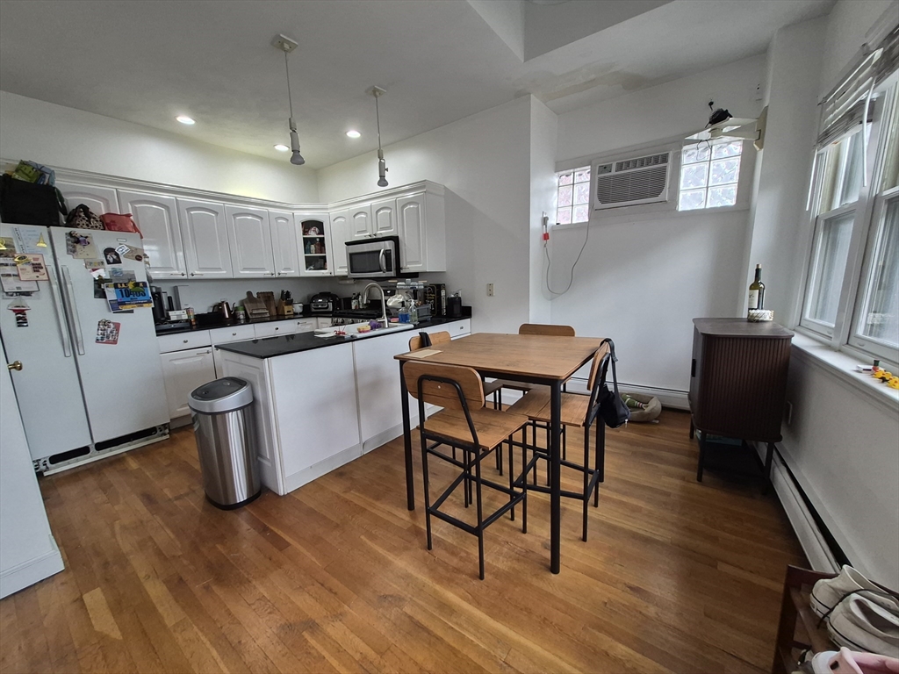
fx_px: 338
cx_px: 450
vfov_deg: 89.9
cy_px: 337
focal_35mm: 13
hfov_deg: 106.2
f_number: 2.2
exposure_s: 1/60
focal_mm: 1.74
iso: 160
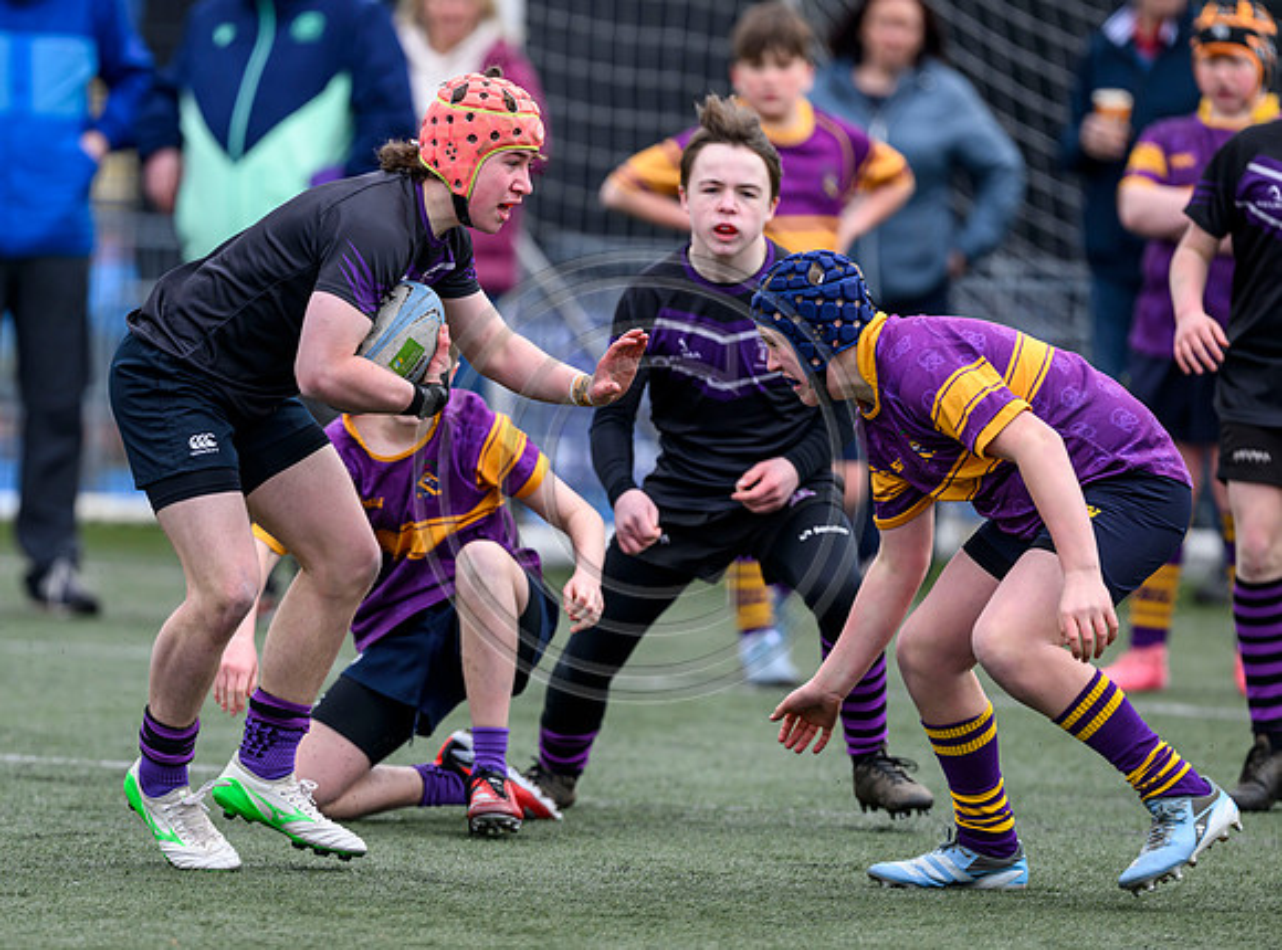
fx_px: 18572
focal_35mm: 504
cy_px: 505
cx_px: 446
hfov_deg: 4.0
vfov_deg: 2.9
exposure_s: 1/1600
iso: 500
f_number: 3.5
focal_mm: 400
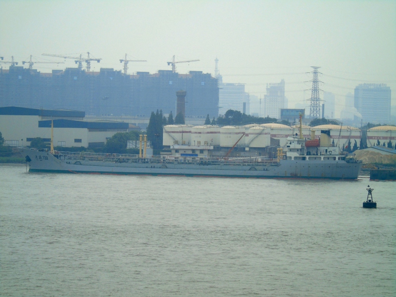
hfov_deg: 10.6
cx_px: 198
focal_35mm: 186
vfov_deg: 8.0
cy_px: 148
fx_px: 2128
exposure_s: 1/320
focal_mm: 33
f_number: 5
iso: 80
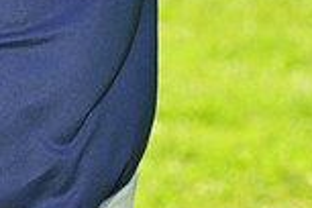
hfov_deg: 4.9
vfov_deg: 3.3
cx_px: -33
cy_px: -91
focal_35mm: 418
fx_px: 3622
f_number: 5
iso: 100
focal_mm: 110
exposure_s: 1/250
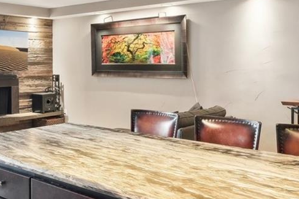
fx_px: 382
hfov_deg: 42.2
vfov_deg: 28.8
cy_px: 55
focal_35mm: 46
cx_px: 101
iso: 280
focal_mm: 14
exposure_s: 1/15
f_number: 8
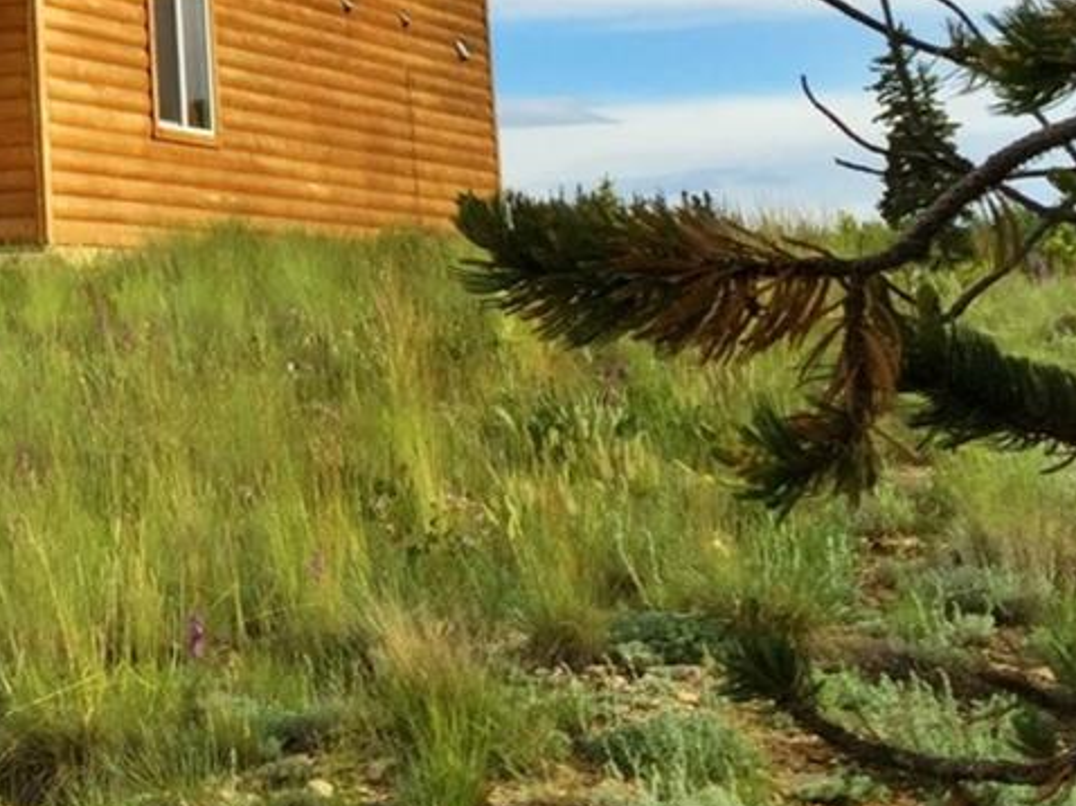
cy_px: -299
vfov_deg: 14.5
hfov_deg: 18.9
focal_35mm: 97
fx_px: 3014
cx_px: -272
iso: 32
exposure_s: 1/3300
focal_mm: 4.15
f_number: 2.2
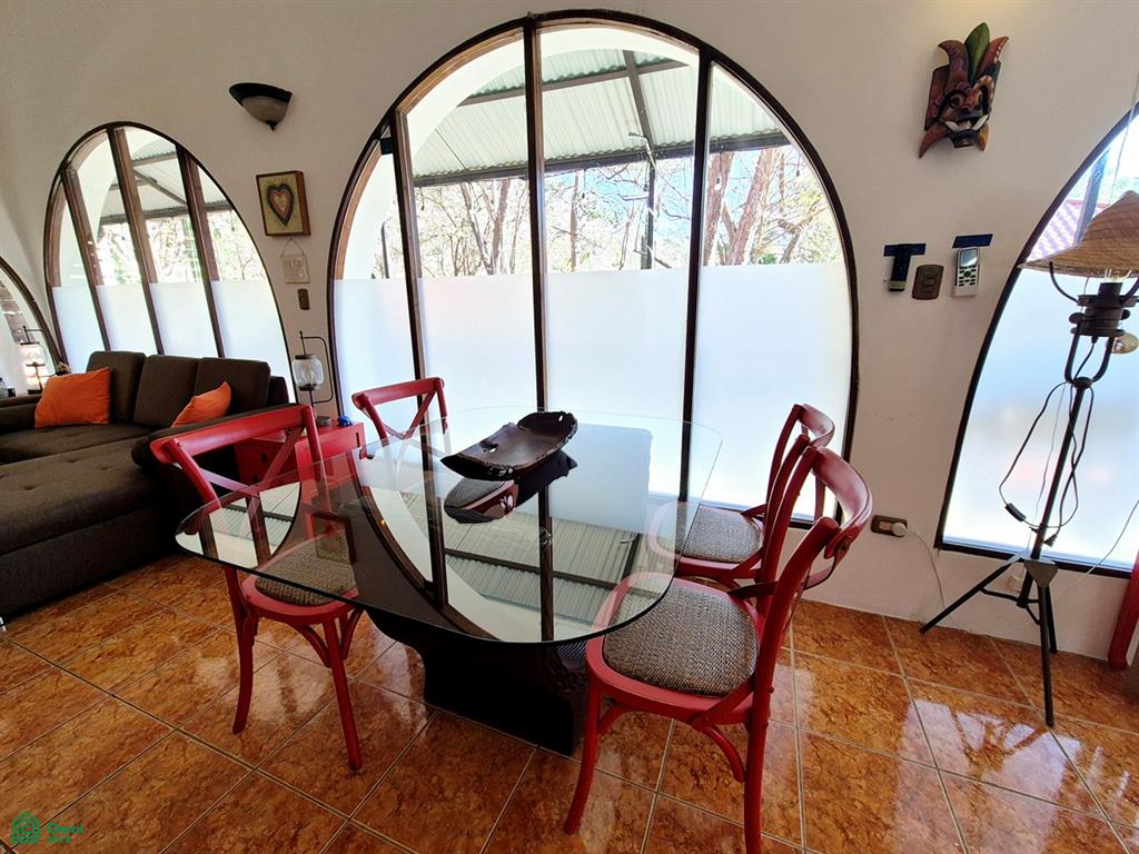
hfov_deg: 106.2
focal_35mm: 13
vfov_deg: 89.9
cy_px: 427
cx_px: 570
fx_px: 428
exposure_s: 1/120
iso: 50
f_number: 2.2
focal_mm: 2.2
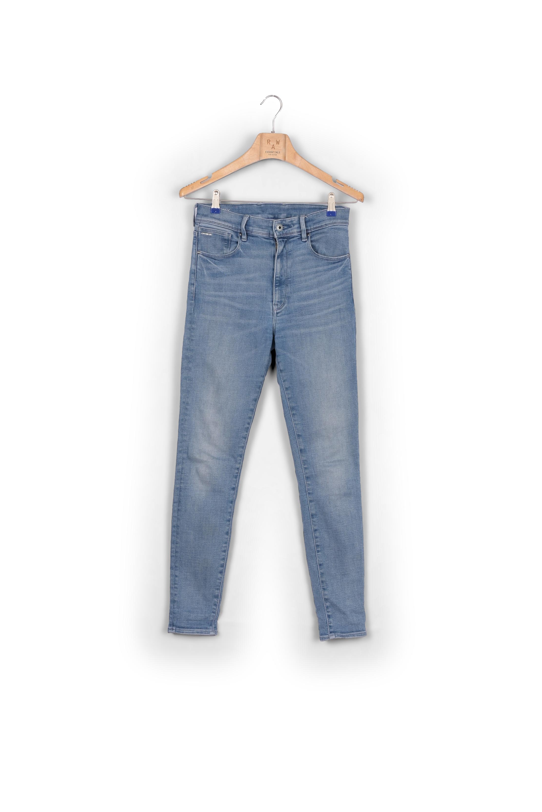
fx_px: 1039
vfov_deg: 42.7
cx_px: 275
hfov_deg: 29.2
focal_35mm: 46
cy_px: 449
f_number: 13
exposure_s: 1/125
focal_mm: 38
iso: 100
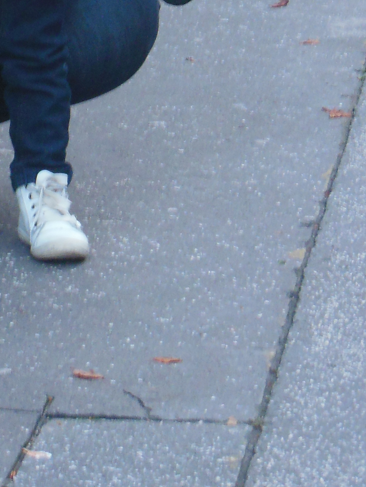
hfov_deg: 8.5
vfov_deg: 11.2
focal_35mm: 172
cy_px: -118
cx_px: -77
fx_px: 2425
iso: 400
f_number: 4.3
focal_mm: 11.7
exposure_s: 1/20
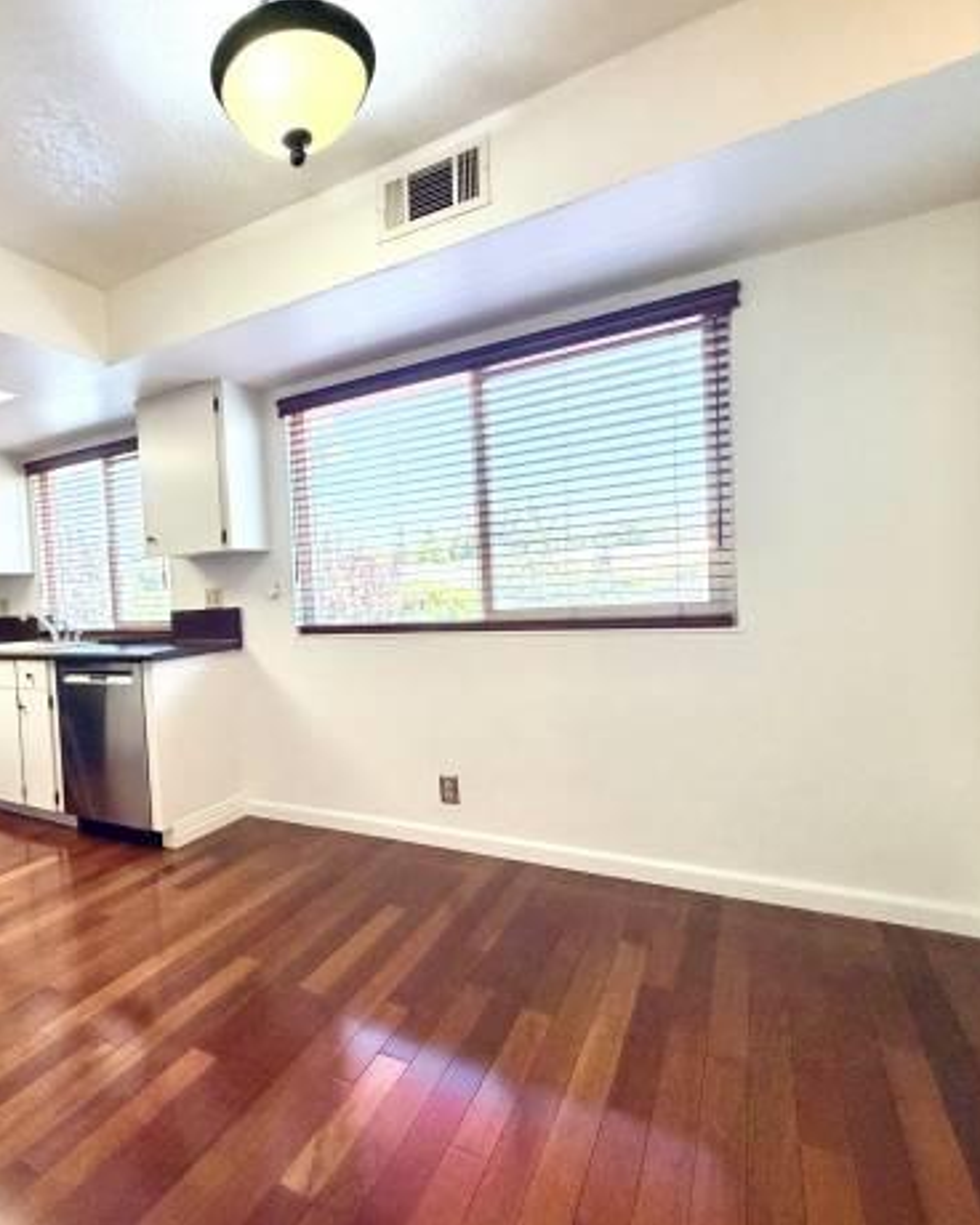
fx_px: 689
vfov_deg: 83.3
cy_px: 631
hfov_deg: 67.9
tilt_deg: -3.9
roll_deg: +2.8
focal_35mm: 19
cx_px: 290
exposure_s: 1/120
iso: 250
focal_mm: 2.22
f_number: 2.2
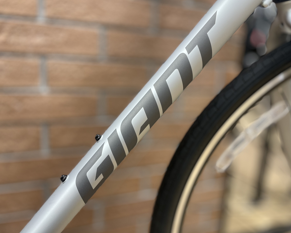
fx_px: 241
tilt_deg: -12.4
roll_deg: -2.8
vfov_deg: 51.5
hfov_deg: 62.2
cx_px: 140
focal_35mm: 28
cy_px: 118
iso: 100
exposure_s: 1/60
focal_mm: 4.2
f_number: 1.6
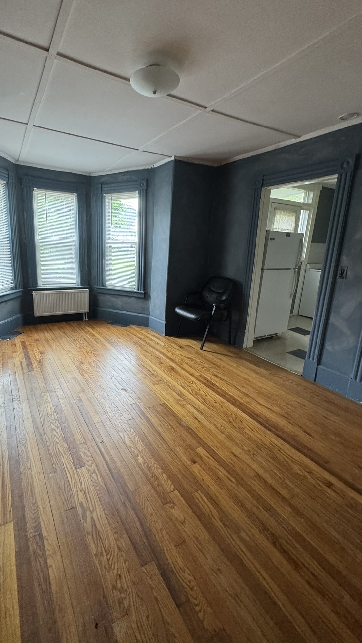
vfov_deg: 99.3
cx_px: 140
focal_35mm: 16
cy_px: 311
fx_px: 273
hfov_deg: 66.3
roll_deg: -1.2
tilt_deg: -12.8
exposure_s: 1/68
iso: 320
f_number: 2.2
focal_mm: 2.22
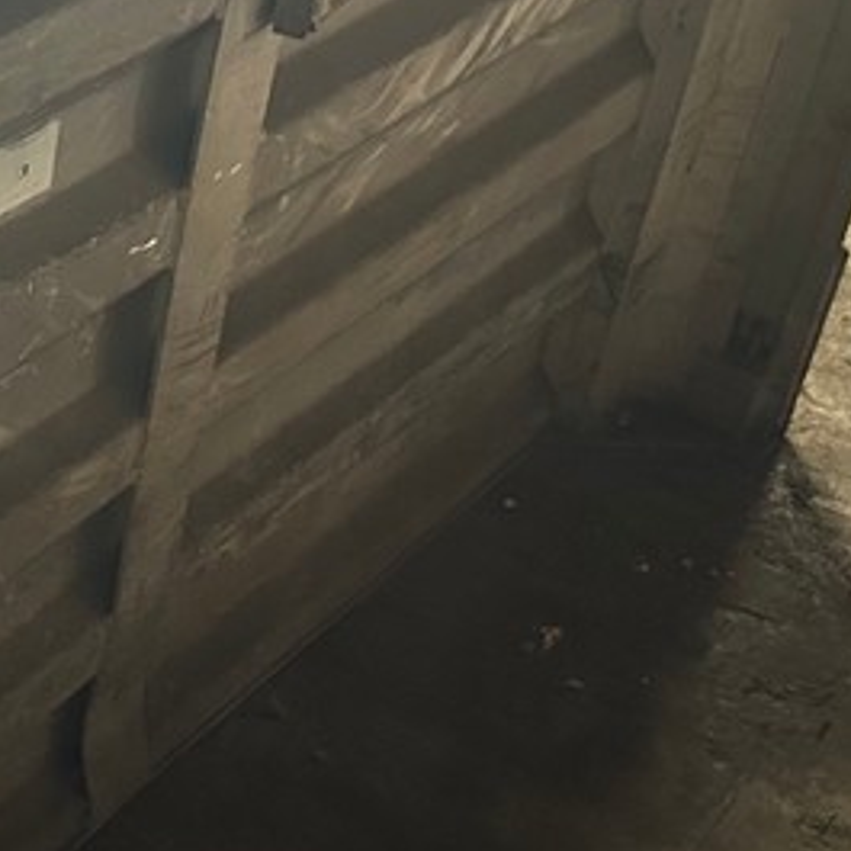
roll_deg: -5.5
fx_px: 2281
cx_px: -161
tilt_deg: -35.1
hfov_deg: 19.9
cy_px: 417
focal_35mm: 82
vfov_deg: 21.1
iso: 800
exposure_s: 1/60
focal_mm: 6.86
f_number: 1.78
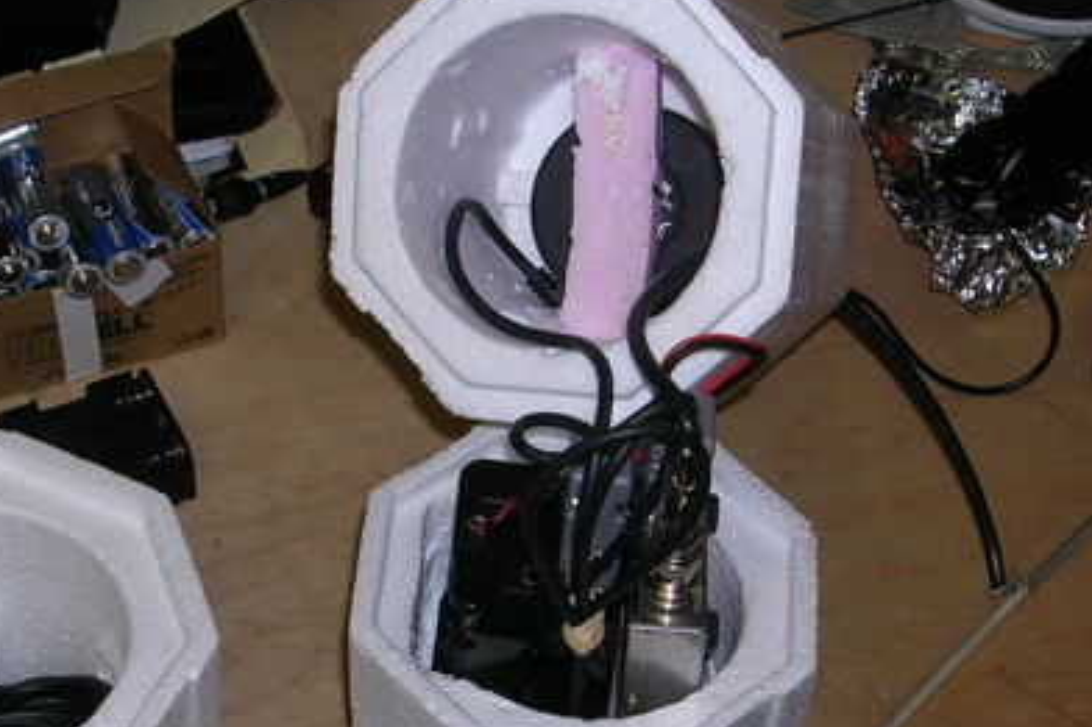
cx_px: 560
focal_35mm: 90
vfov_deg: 15.1
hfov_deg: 22.6
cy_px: 515
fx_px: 2729
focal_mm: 8
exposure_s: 1/60.1
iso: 50
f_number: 3.2
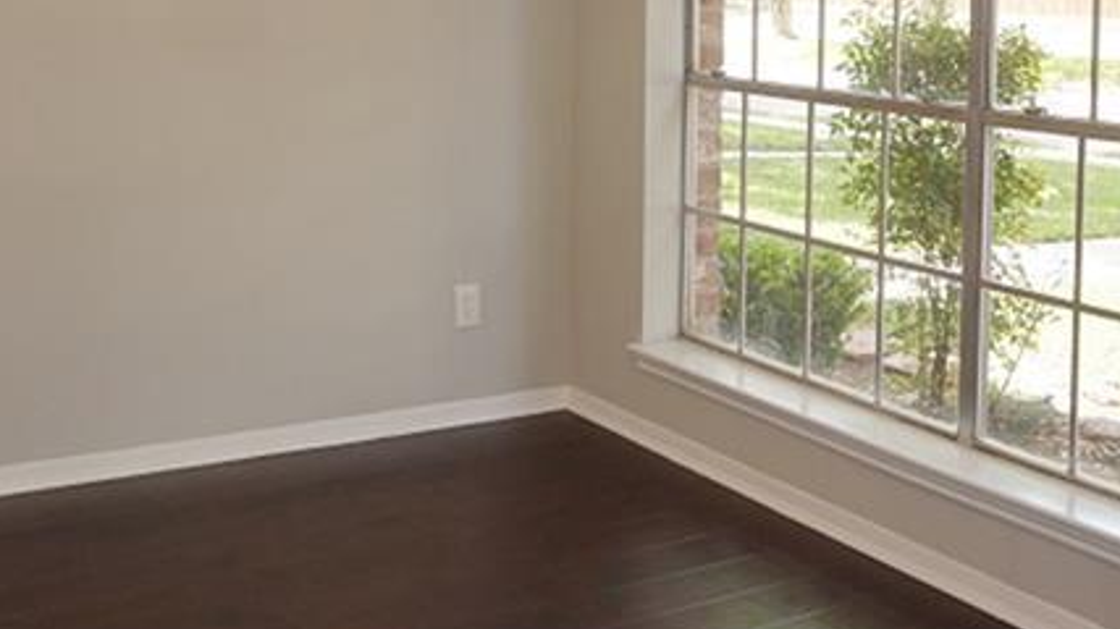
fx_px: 1574
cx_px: 669
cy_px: 69
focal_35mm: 53
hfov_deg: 39.0
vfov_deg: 22.1
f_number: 4.5
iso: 200
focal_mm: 16
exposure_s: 1/80
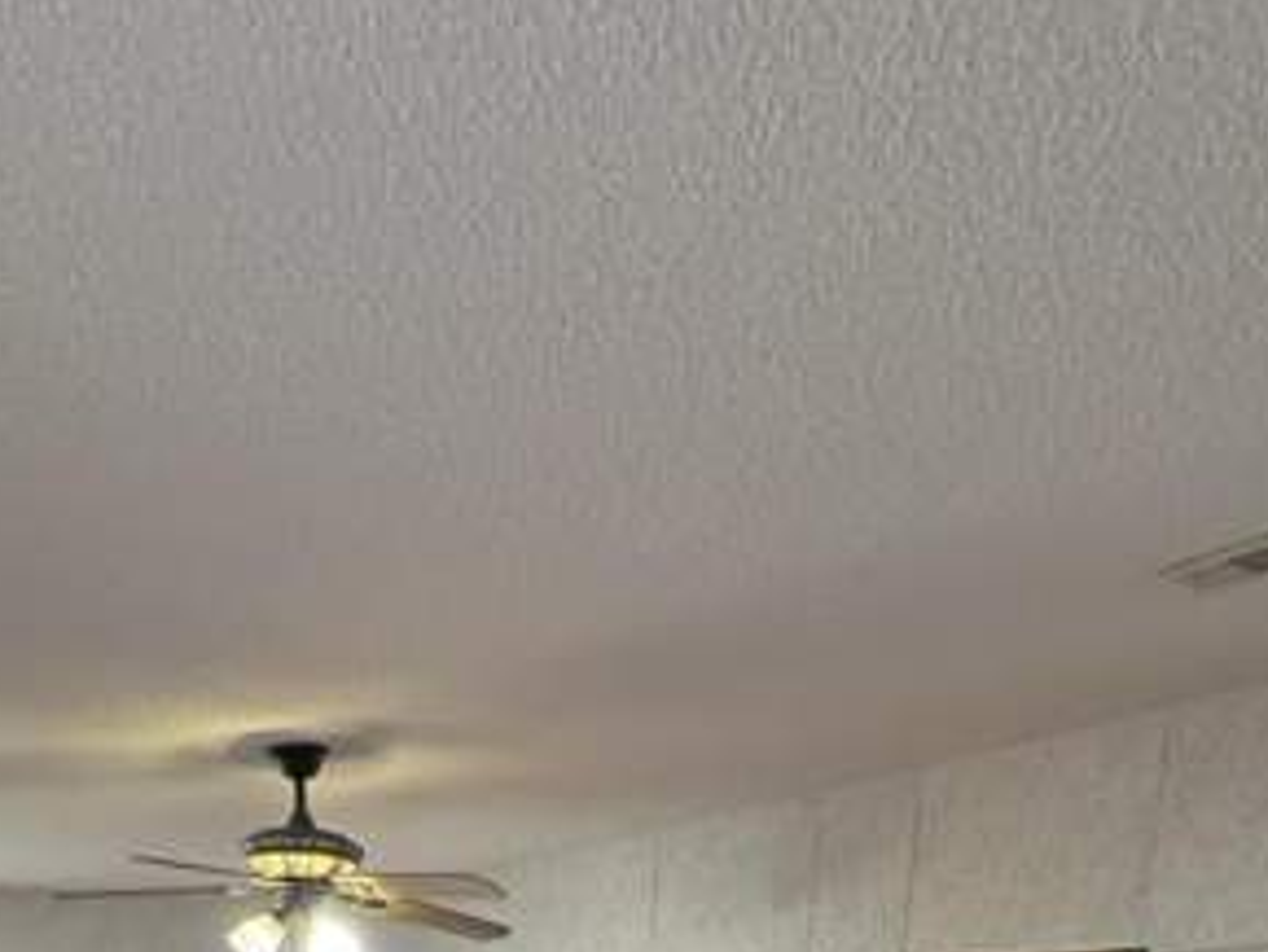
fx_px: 1136
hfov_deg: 58.3
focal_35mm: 31
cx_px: 597
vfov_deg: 29.5
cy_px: 1395
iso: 640
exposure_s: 1/60
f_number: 2.2
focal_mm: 2.22
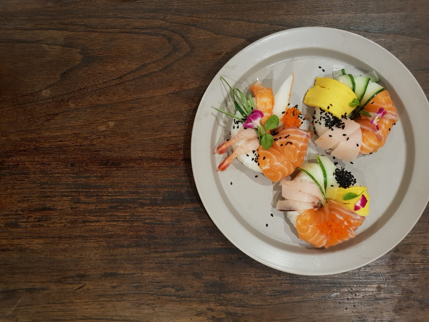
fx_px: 322
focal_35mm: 26
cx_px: 214
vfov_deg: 53.1
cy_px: 161
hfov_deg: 67.3
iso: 200
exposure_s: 1/14
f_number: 1.7
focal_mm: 4.2
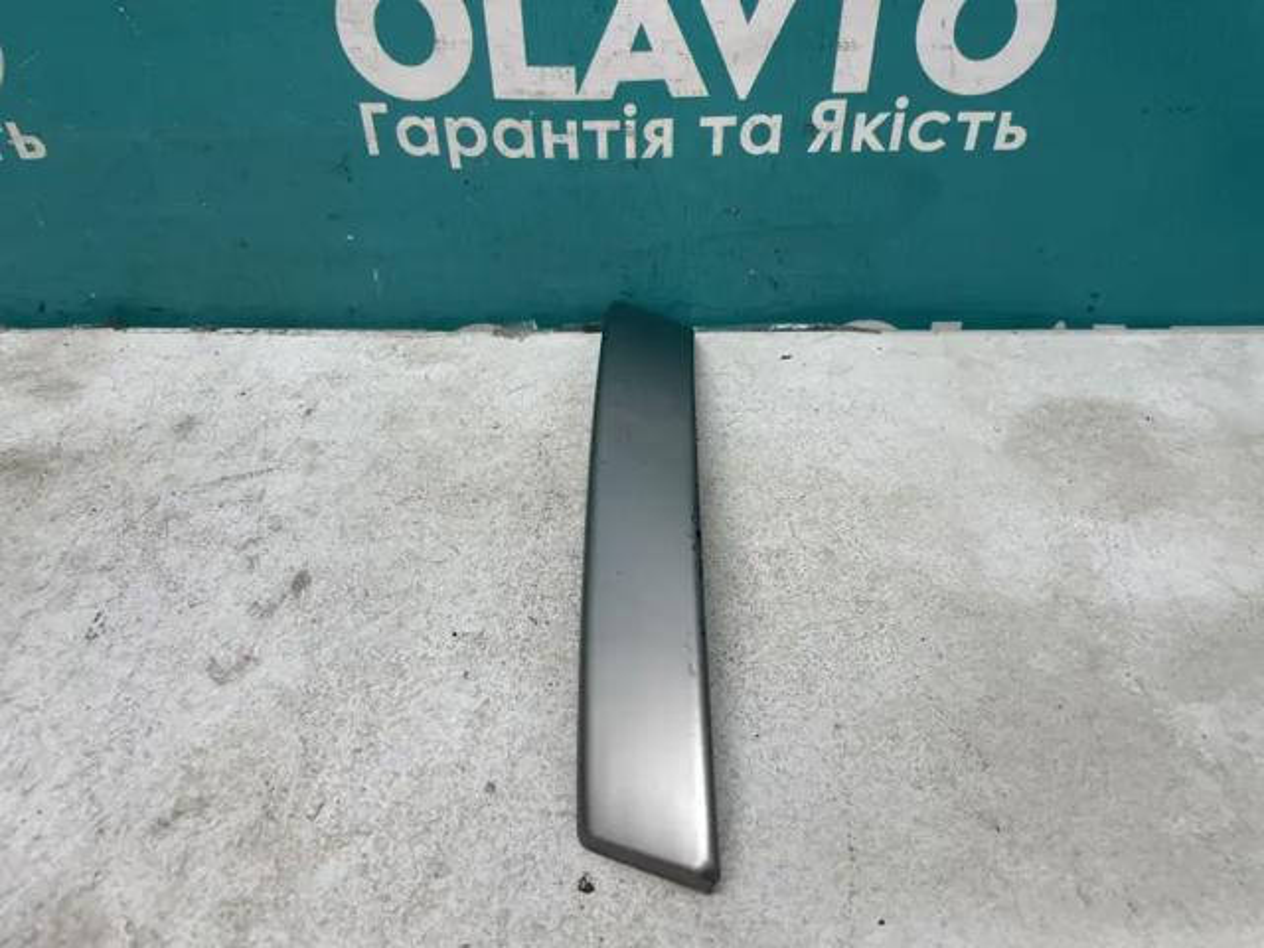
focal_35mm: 26
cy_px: 474
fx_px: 949
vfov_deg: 53.1
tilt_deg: -42.7
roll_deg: +1.6
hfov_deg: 67.3
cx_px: 632
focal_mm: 4.2
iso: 64
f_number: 1.6
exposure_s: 1/100
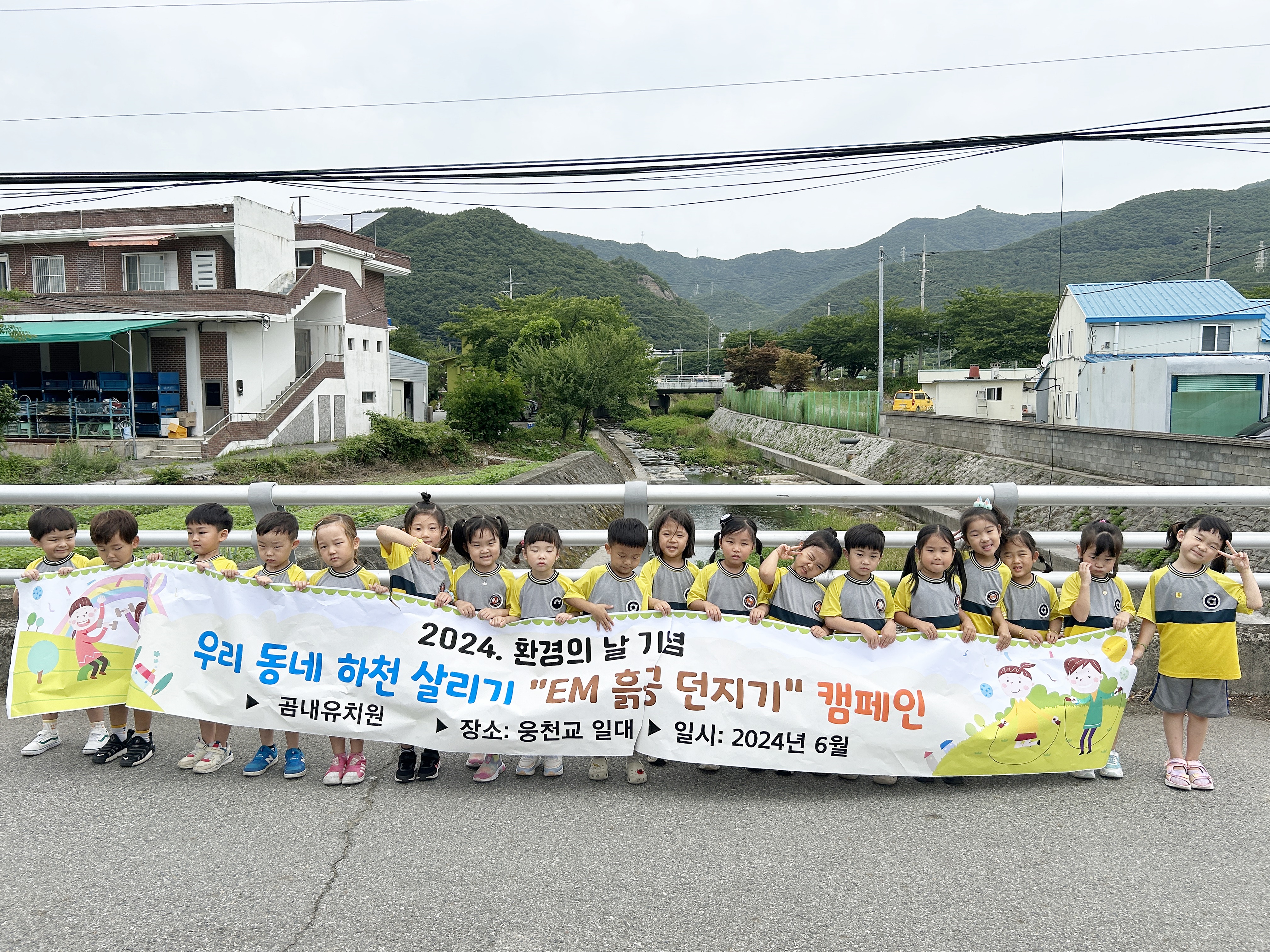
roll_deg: +0.4
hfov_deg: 67.3
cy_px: 476
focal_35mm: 26
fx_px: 954
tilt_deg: -4.7
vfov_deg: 53.1
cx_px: 635
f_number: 1.5
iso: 50
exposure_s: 1/3704
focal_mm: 5.7
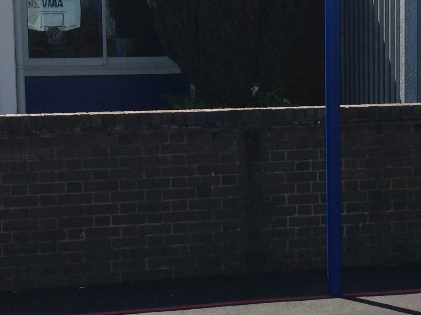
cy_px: 140
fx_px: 1277
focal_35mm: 105
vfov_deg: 14.1
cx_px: 347
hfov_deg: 18.5
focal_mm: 4.12
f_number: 2.4
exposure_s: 1/1290
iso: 50
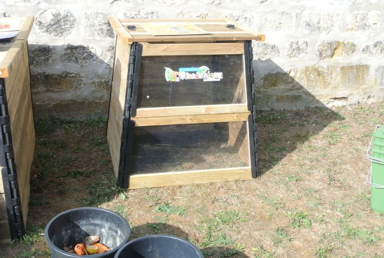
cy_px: 129
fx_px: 524
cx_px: 192
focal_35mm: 49
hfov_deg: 40.3
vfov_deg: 27.6
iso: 400
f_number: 16
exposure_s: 1/80
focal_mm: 18.2
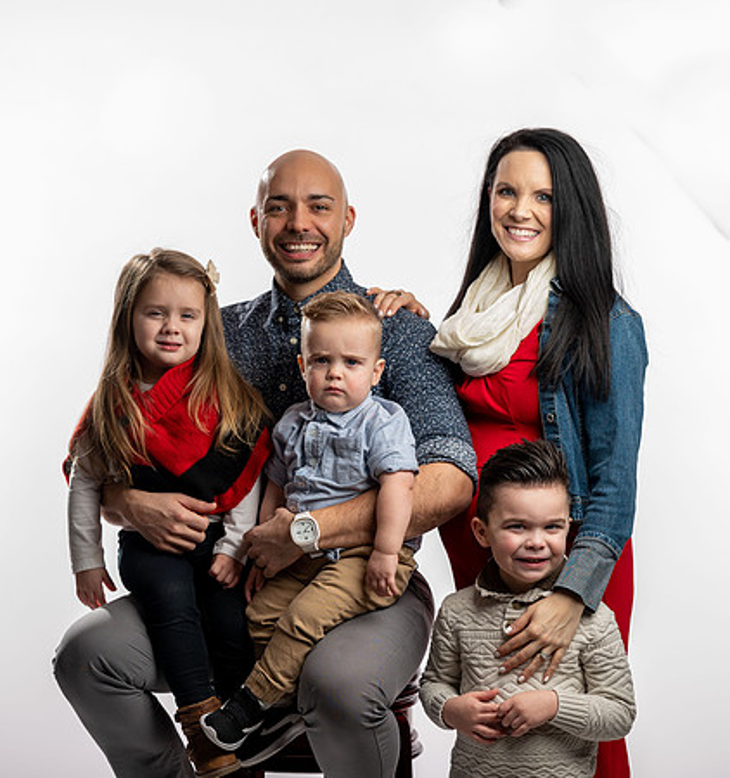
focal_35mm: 112
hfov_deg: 15.1
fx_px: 2757
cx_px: 394
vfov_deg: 16.1
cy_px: 389
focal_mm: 85
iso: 64
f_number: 3.2
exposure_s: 1/200
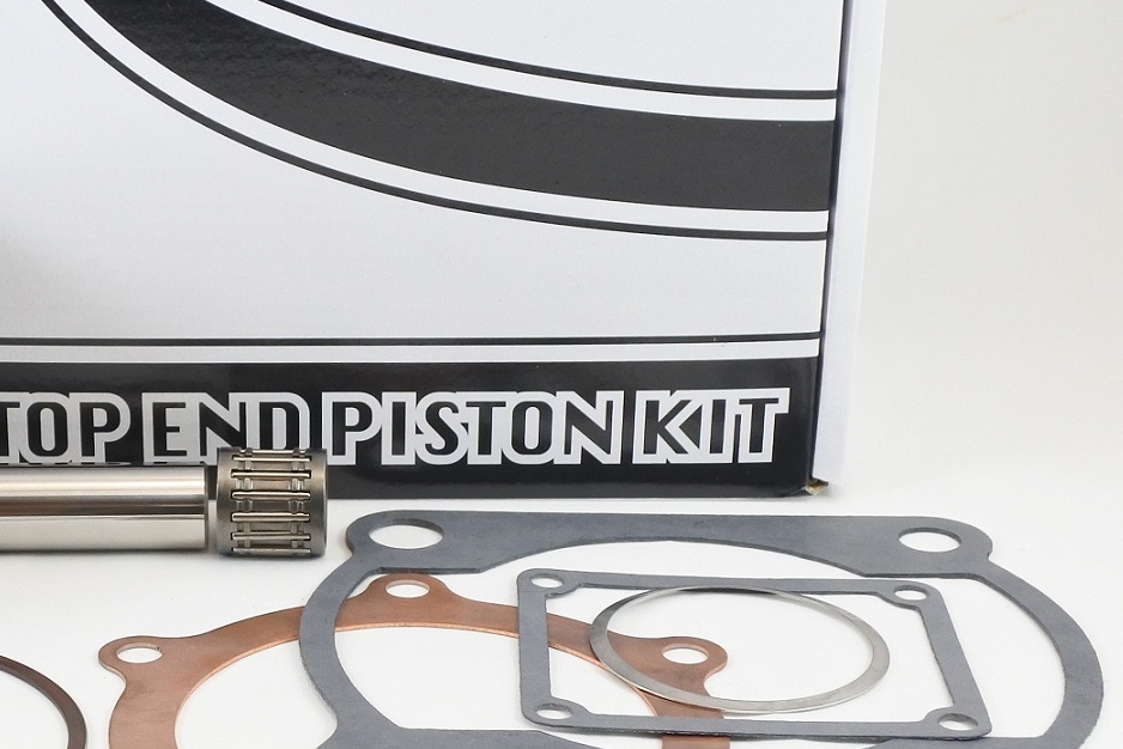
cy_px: 331
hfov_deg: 30.3
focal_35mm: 65
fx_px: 2028
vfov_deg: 20.9
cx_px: 251
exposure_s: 1/125
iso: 560
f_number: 3.8
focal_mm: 12.6
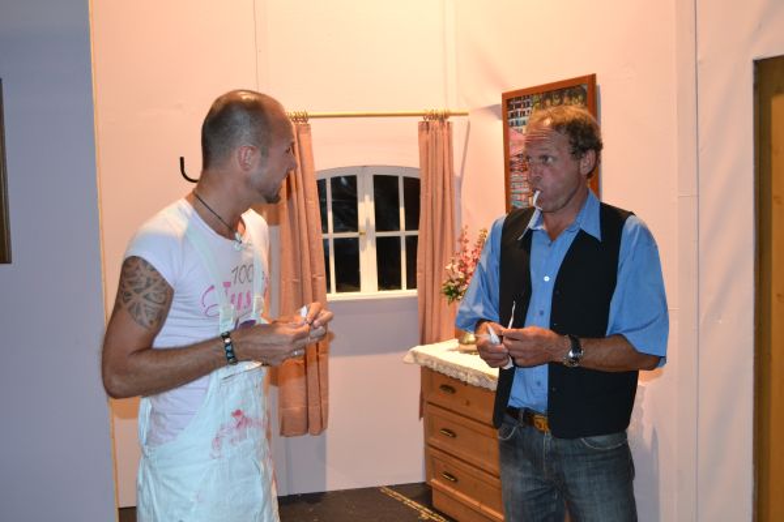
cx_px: 392
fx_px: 784
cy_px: 261
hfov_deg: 53.1
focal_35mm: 36
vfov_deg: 36.9
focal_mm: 24
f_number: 4
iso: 1400
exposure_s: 1/60
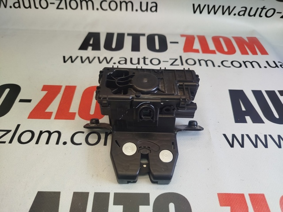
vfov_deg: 56.8
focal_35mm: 24
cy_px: 106
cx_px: 142
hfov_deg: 71.6
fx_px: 196
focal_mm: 5.31
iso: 80
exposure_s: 1/100
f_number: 1.7
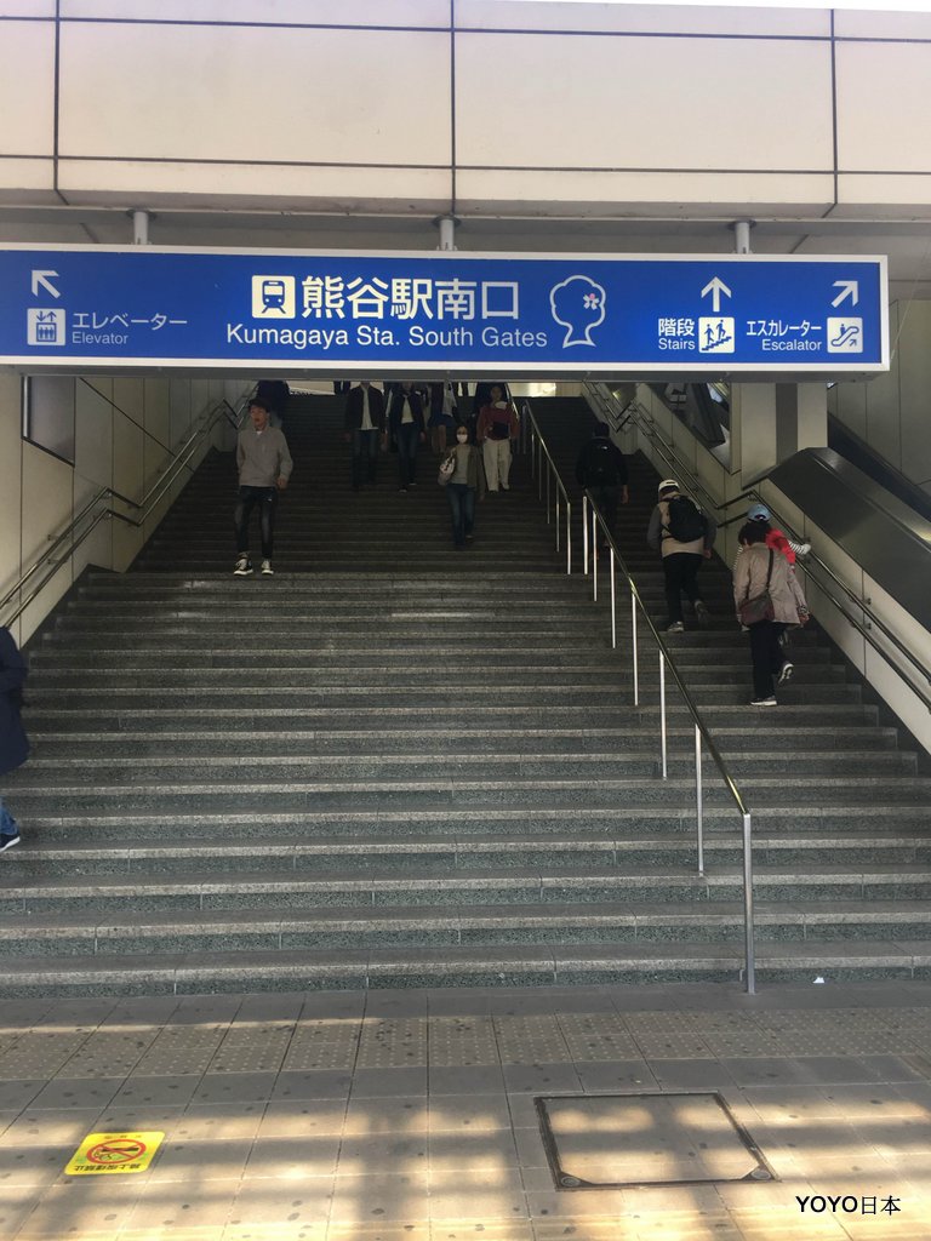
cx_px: 466
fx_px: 1040
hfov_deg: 48.2
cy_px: 620
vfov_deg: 61.7
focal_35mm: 29
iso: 40
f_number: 2.2
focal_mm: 4.15
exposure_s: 1/120
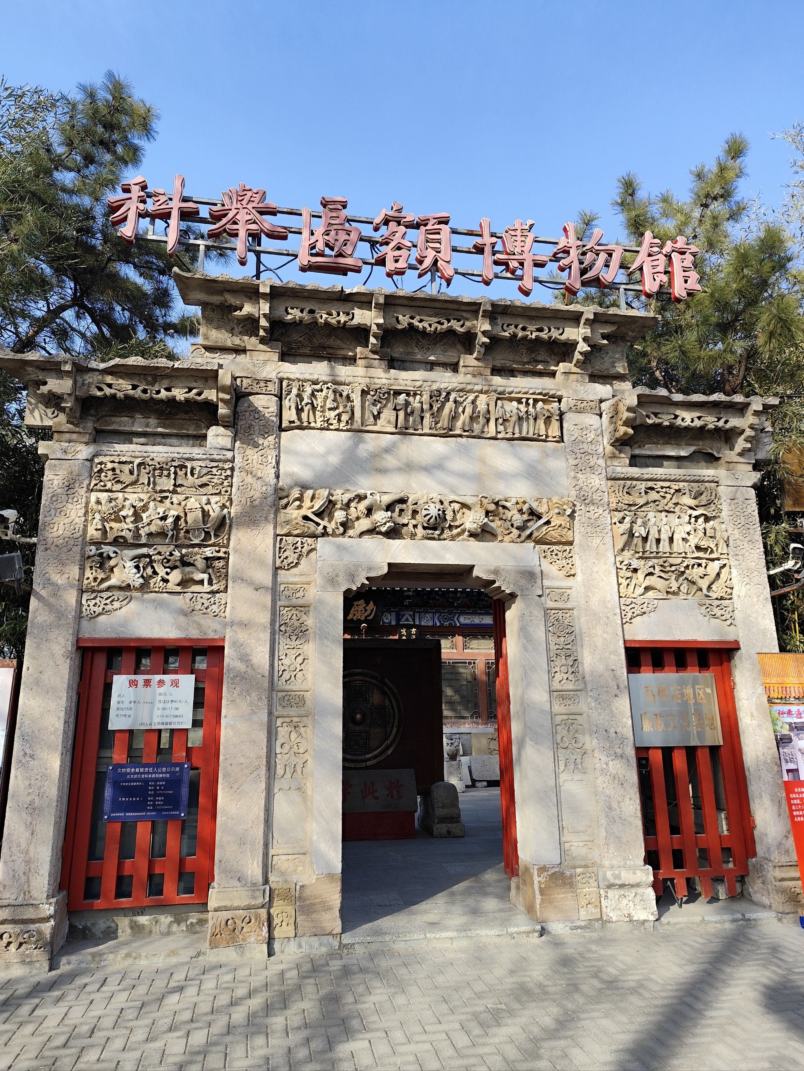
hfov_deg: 58.9
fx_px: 712
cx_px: 402
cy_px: 536
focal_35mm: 23
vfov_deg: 73.9
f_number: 1.65
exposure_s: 1/370
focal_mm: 6.19
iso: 50
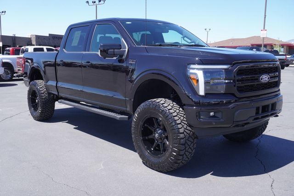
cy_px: 98
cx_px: 147
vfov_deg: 36.9
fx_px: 294
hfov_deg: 53.1
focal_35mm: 36
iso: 100
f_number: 8
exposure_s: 1/100
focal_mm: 24
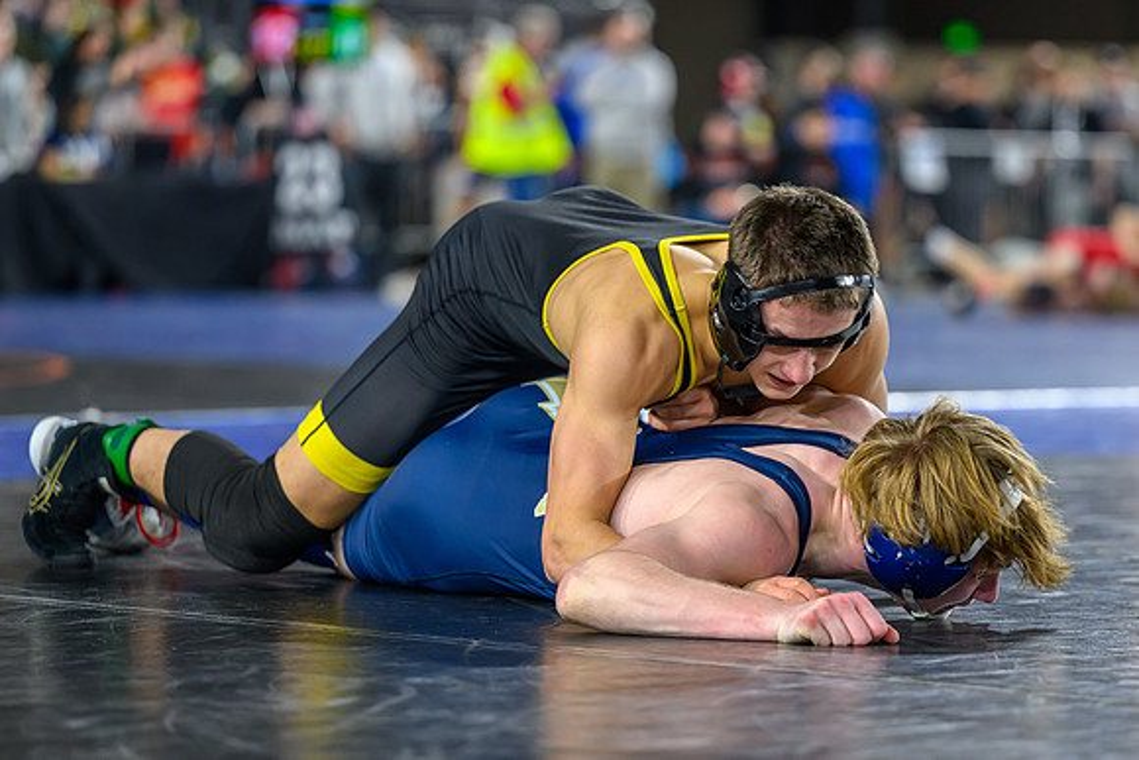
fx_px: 5291
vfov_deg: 8.2
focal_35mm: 167
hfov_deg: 12.3
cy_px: 369
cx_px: 687
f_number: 2.8
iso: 2500
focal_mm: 130
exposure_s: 1/640
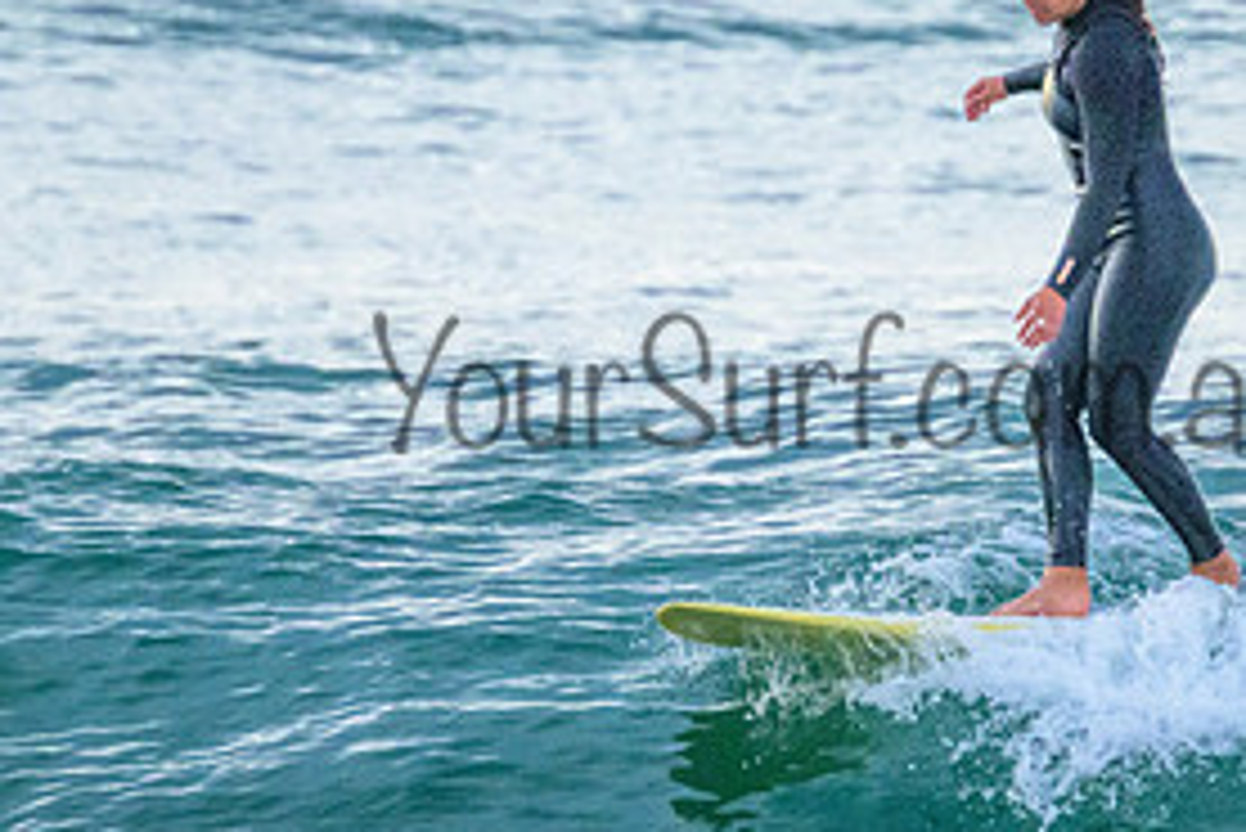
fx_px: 58071
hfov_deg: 1.2
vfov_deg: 0.8
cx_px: 837
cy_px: 344
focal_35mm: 1677
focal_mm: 800
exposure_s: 1/1250
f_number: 11
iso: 10000
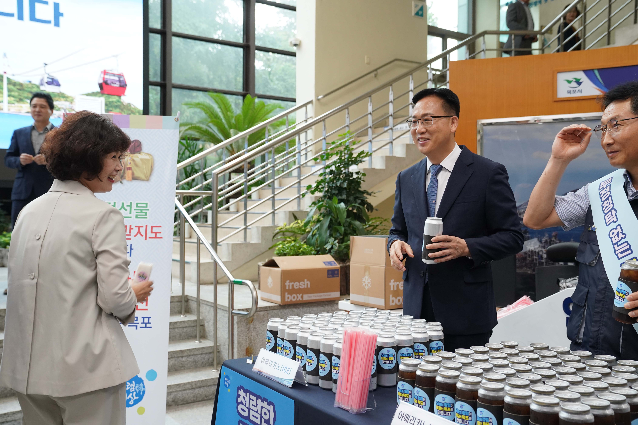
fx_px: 620
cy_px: 212
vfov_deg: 37.9
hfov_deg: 54.4
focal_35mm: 35
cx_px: 319
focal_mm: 35
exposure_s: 1/160
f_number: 4
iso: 2000
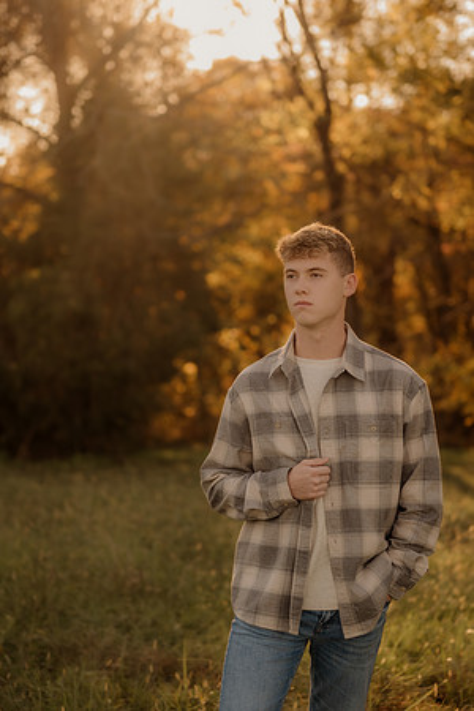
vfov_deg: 27.0
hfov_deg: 18.2
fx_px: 1481
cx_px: 237
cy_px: 356
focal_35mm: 75
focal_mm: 50
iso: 250
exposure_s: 1/1000
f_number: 1.8
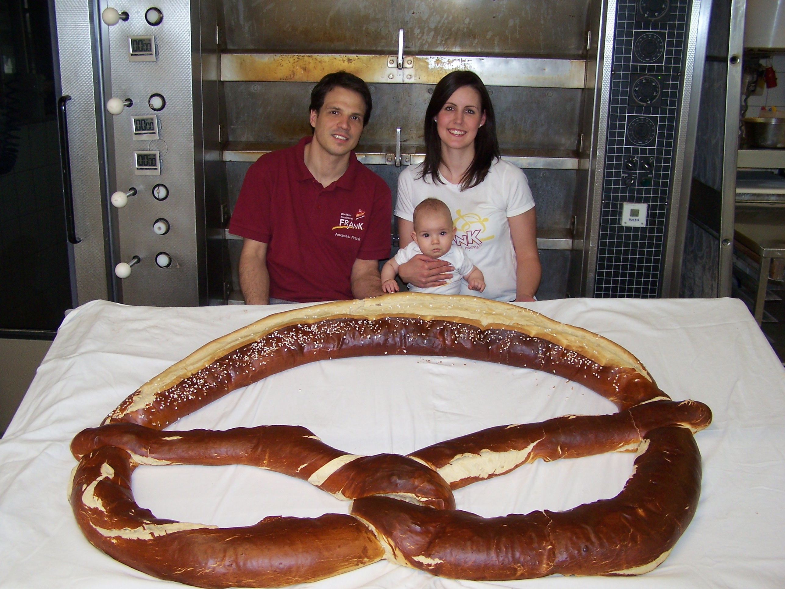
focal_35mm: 38
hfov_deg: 49.0
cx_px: 392
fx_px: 862
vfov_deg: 37.7
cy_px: 294
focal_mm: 6.3
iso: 140
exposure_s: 1/60
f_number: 2.8
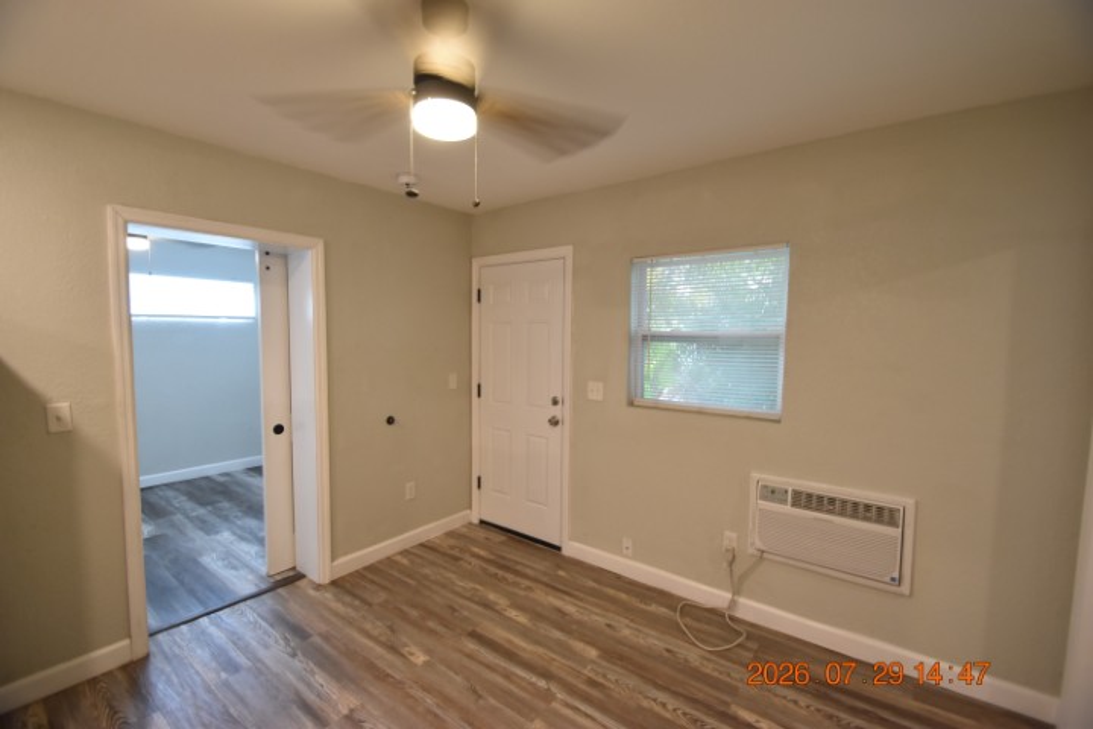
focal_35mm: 15
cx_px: 546
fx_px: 455
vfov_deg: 77.3
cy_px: 364
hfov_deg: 100.4
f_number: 3.5
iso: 800
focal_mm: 10
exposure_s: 1/30
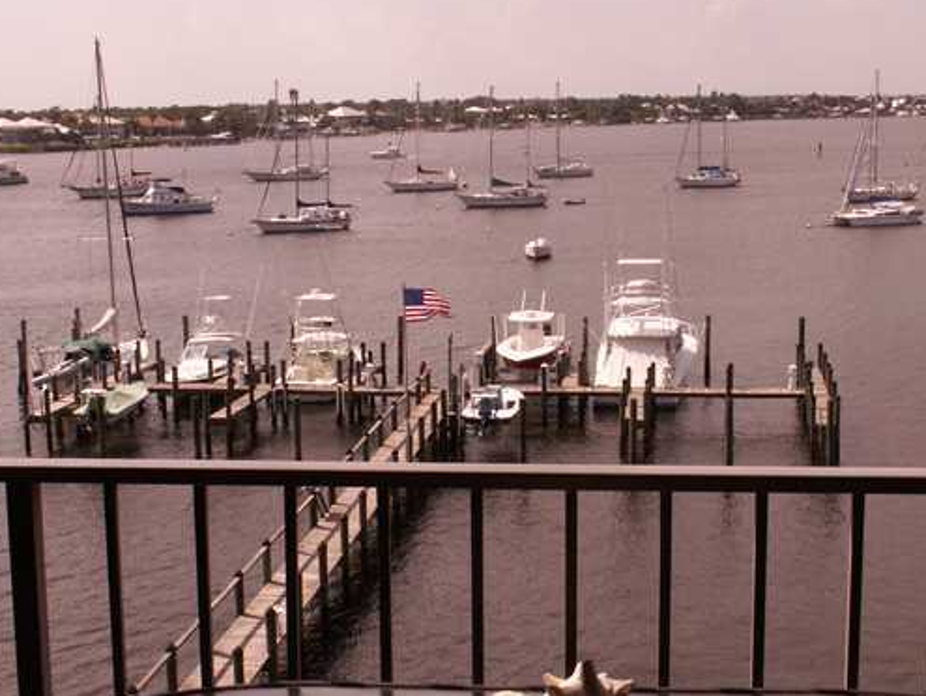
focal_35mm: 62
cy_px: 406
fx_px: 1660
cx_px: 451
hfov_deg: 31.2
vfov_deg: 23.7
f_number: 8
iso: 50
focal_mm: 7.91
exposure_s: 1/250
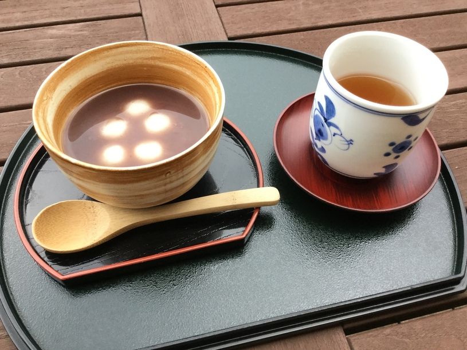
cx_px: 234
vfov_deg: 45.4
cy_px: 175
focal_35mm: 31
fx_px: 418
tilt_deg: -52.2
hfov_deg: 58.4
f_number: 2.4
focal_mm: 3.3
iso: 32
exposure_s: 1/30
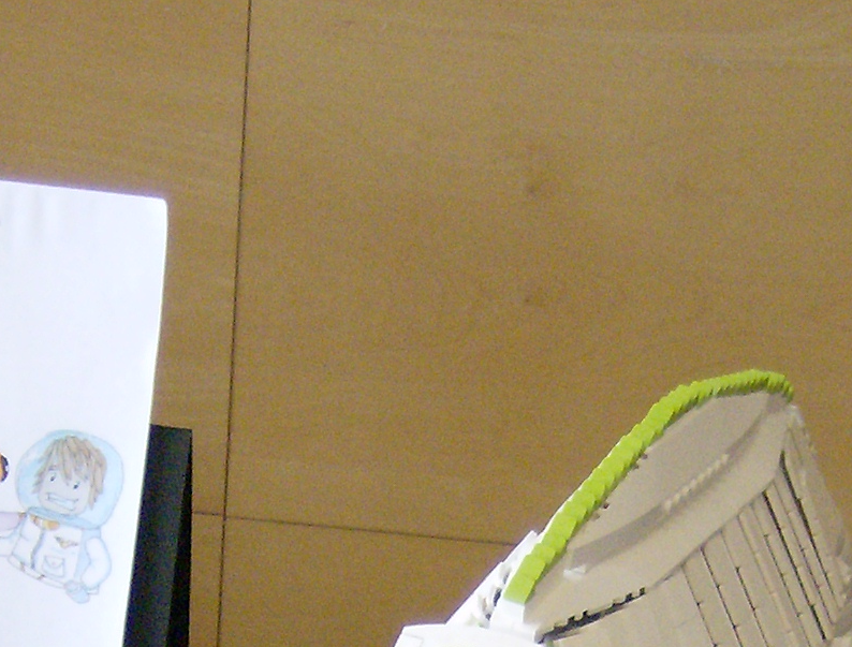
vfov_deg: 11.0
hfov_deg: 15.4
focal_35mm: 127
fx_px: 3140
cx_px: 270
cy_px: 1141
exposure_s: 1/61.8
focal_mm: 6
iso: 200
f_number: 2.8
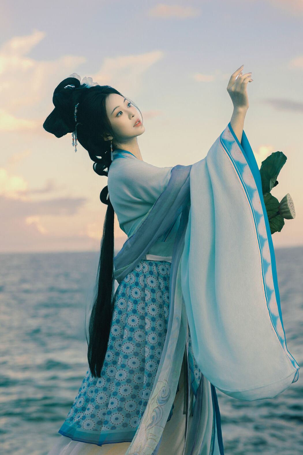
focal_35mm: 85
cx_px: 152
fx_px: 1073
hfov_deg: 16.1
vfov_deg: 23.9
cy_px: 228
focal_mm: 85
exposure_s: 1/640
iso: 250
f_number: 4
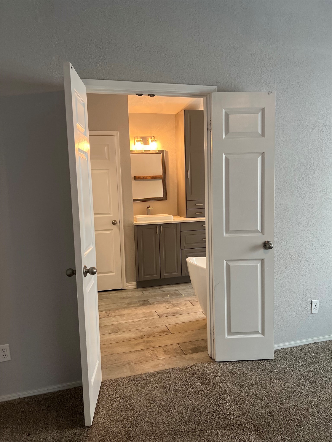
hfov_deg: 53.1
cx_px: 166
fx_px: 332
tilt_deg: -8.5
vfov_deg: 67.3
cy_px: 221
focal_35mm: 26
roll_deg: +3.5
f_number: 1.5
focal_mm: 5.7
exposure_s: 1/120
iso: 125
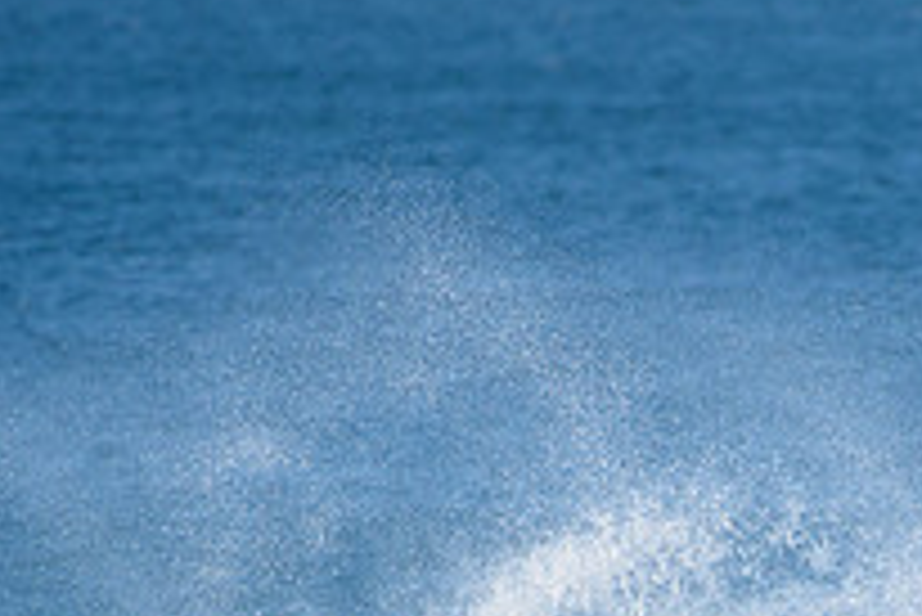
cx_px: 800
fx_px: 39083
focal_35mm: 1525
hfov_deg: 1.4
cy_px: 793
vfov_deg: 0.9
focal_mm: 500
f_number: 5.6
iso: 400
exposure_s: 1/2000
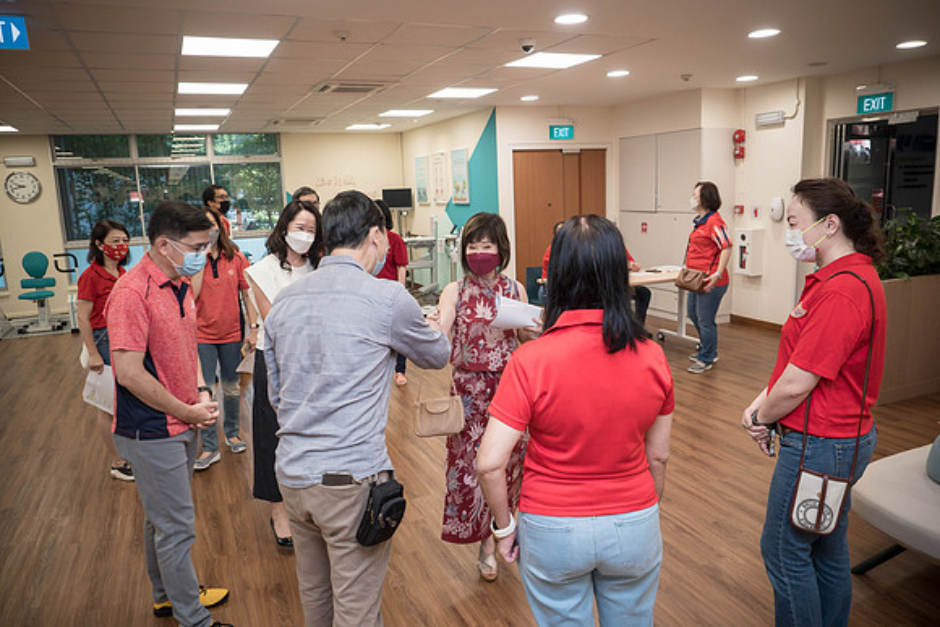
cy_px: 314
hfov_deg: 71.6
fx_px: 652
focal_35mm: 25
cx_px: 470
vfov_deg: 51.4
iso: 400
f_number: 2.8
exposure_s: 1/125
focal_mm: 12
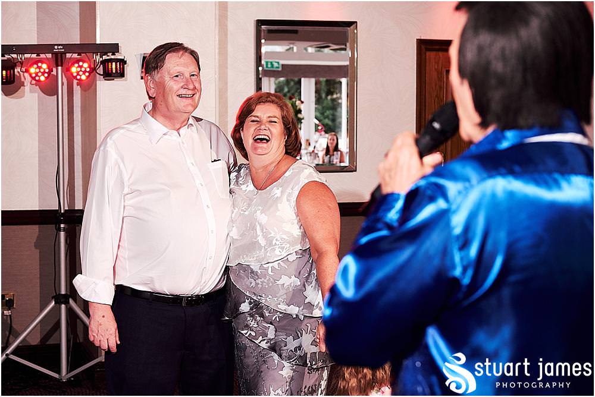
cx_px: 298
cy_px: 198
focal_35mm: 75
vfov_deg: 18.2
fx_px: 1240
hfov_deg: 27.0
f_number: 3.6
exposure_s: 1/125
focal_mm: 50
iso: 800
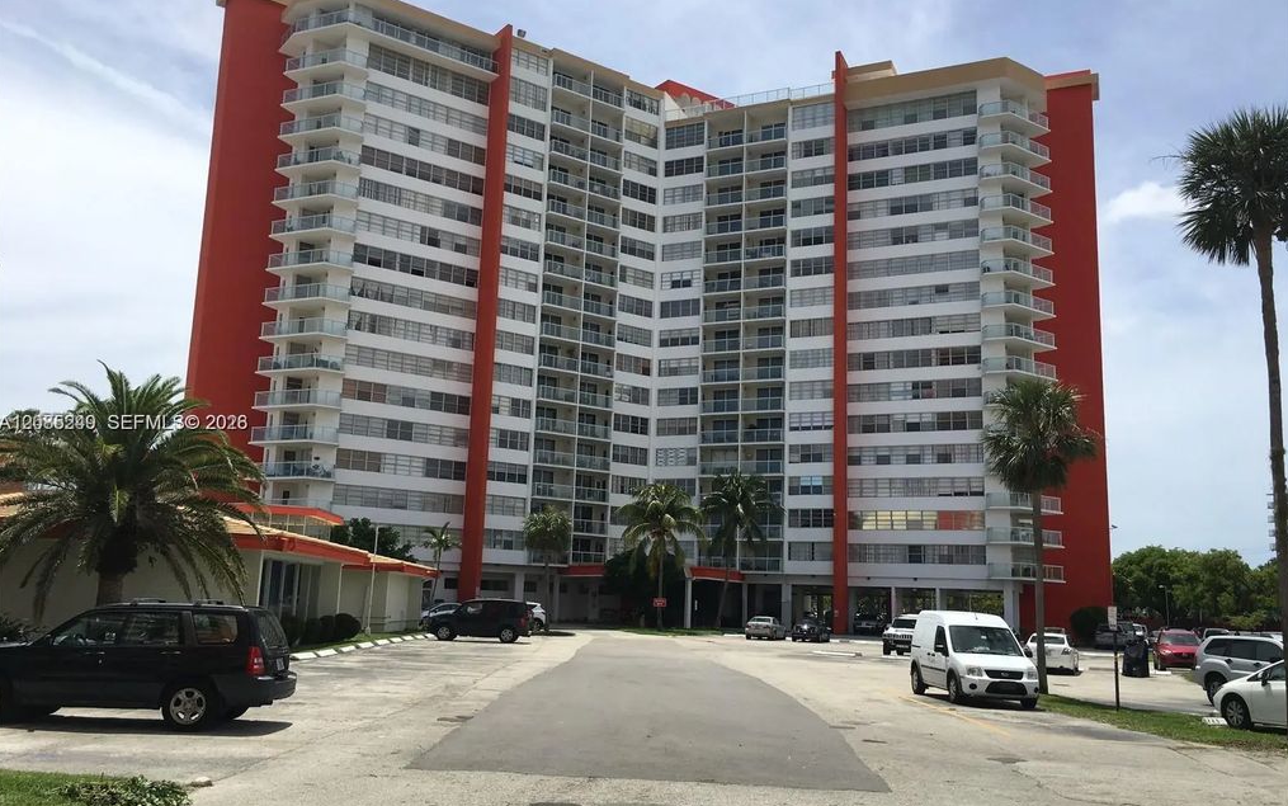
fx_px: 1088
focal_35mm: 31
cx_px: 645
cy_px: 424
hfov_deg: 61.2
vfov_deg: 40.6
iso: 25
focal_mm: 4.15
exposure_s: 1/2137
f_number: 2.2
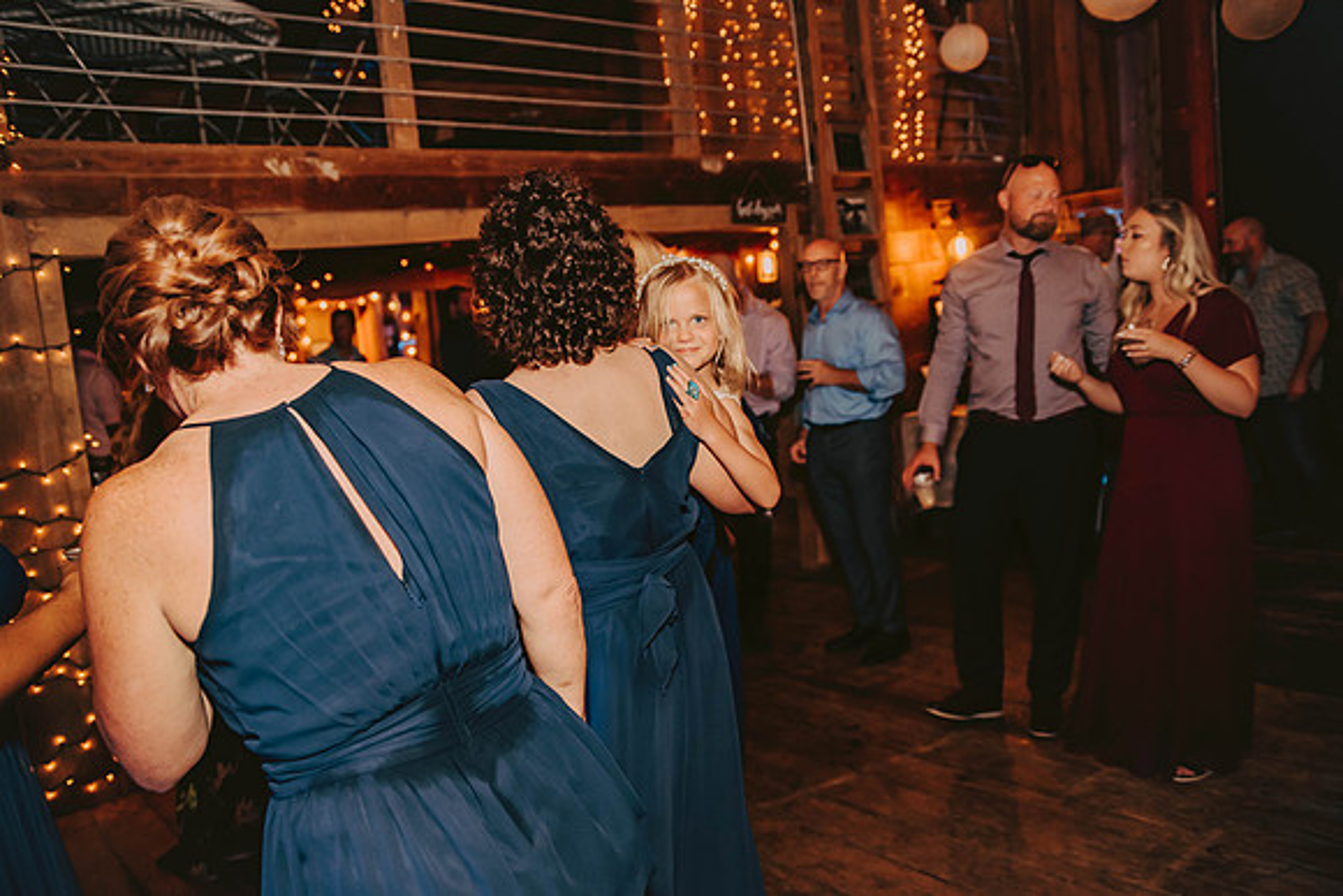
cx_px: 672
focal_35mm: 28
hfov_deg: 65.5
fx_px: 1045
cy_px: 448
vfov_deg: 46.4
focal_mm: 28
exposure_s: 1/125
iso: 1250
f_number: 2.8
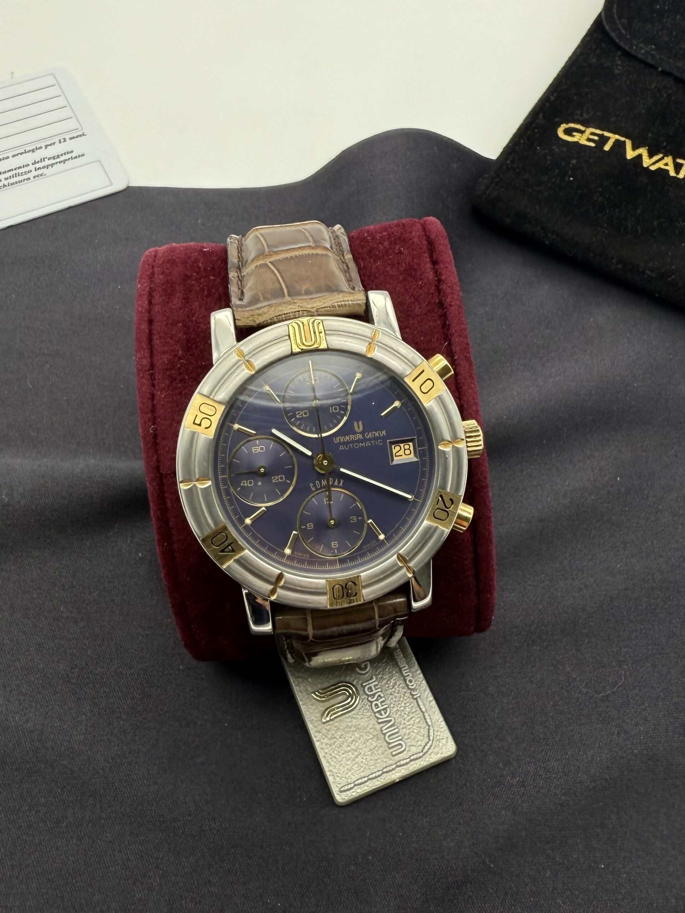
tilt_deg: -52.7
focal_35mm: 24
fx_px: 633
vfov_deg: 71.6
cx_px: 342
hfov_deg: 56.8
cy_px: 456
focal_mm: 2.22
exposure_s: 1/113
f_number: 2.2
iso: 64
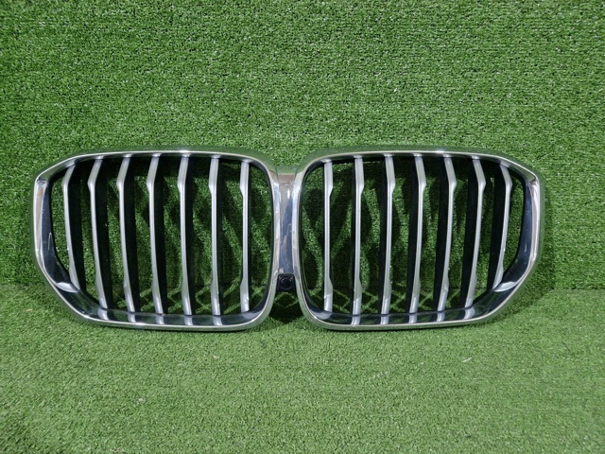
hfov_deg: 73.9
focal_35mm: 23
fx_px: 402
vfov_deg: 58.9
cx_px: 302
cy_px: 227
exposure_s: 1/100
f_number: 1.8
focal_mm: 5.4
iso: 800
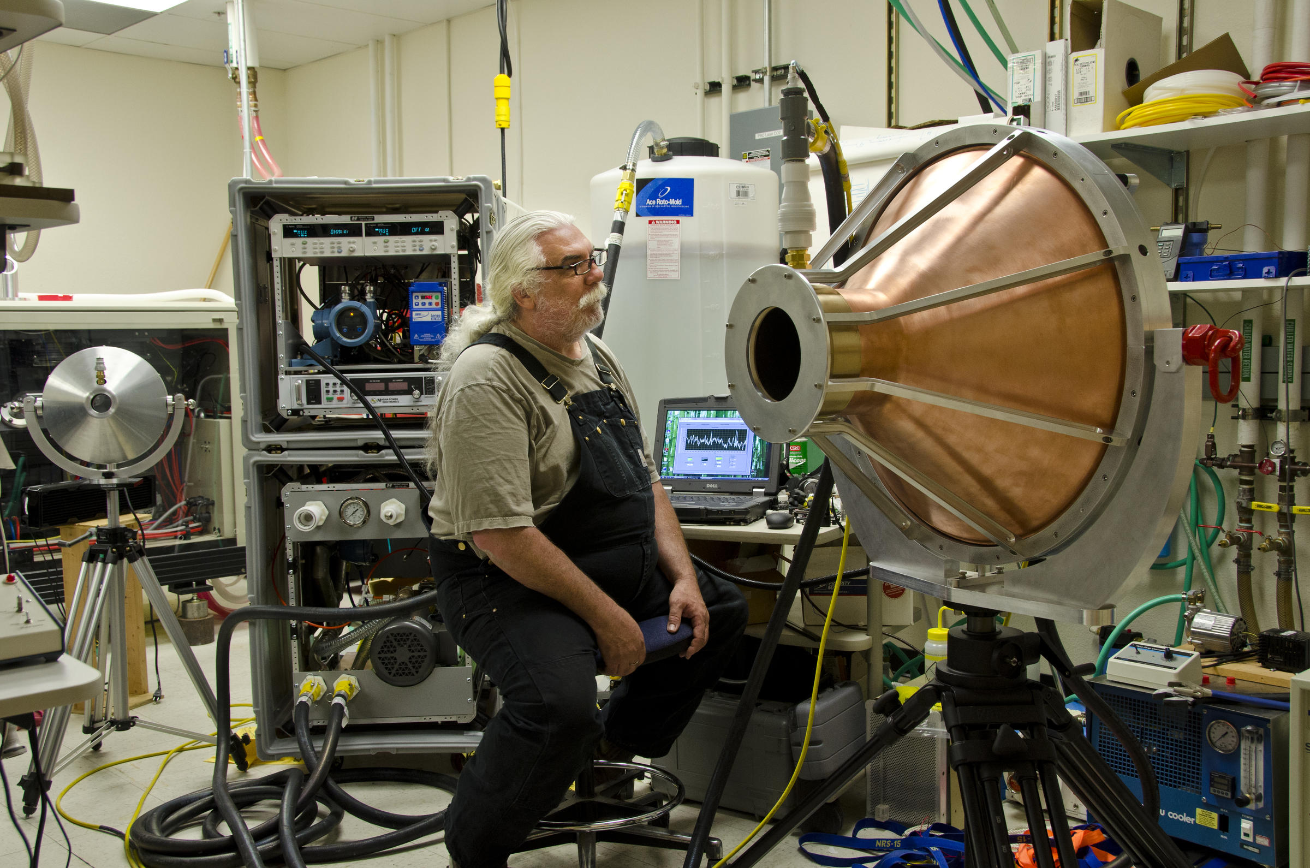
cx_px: 655
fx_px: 1307
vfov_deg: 36.7
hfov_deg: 53.2
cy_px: 434
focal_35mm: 36
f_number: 6.7
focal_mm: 24
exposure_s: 1/30
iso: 500
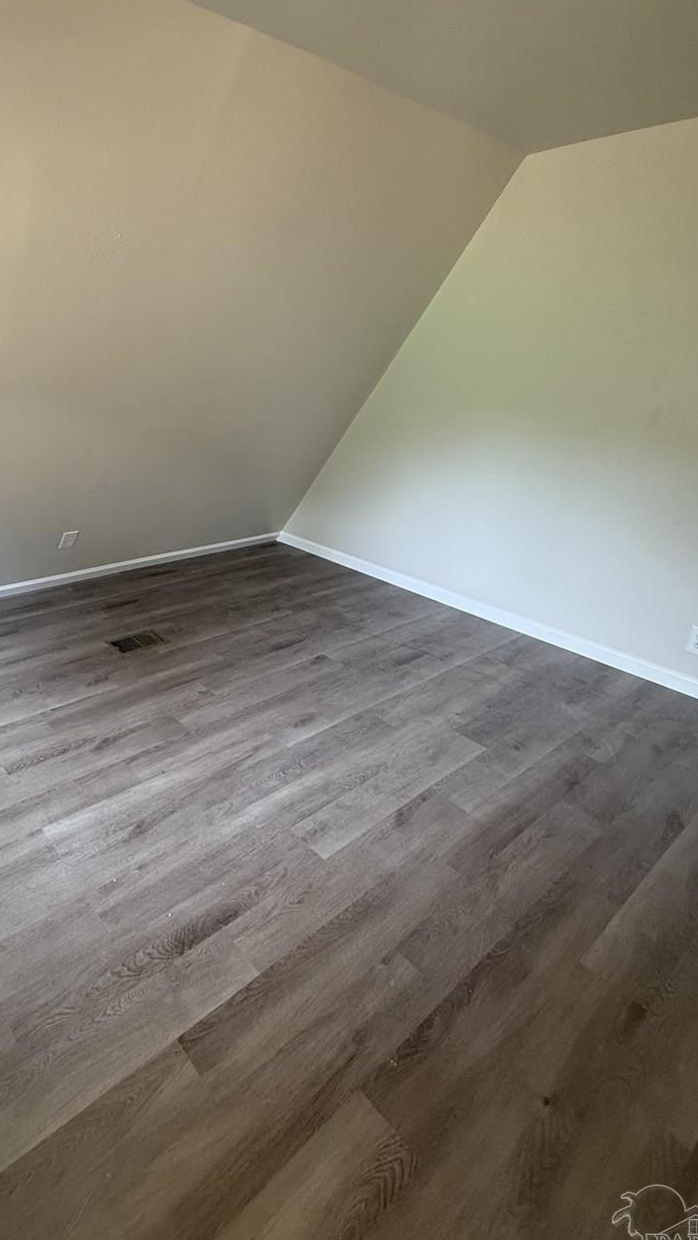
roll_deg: -3.1
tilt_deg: -14.6
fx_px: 625
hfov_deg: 56.6
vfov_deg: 88.8
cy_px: 522
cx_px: 213
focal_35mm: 19
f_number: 2.2
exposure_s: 1/120
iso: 320
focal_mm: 2.22
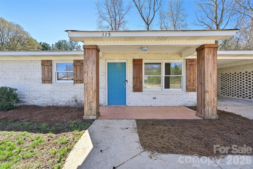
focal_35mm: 14
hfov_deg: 104.3
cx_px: 126
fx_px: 98
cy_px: 84
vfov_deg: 81.2
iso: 100
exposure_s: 1/125
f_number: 8
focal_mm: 14
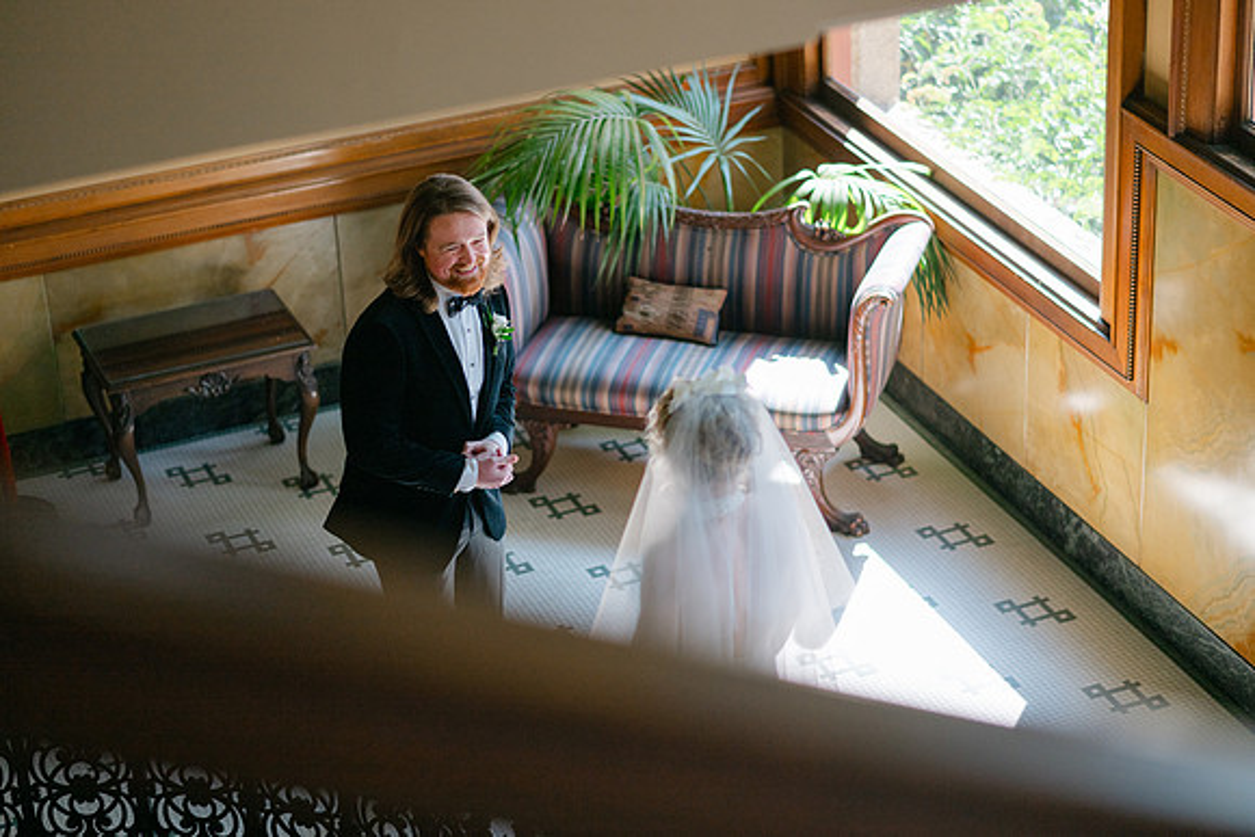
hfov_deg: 23.9
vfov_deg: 16.1
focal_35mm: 85
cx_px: 628
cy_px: 418
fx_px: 2964
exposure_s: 1/1000
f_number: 1.8
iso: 400
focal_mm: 85
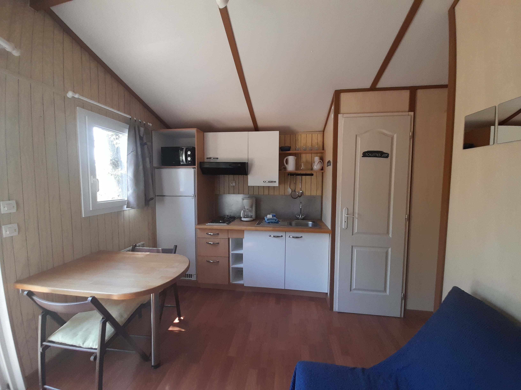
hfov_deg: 106.2
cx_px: 260
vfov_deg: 89.9
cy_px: 195
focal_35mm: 13
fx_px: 196
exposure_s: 1/50
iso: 80
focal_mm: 1.42
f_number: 2.2
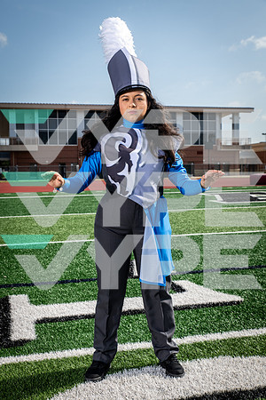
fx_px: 488
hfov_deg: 30.5
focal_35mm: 44
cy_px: 200
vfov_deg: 44.5
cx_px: 133
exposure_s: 1/400
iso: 125
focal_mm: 44
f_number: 7.1
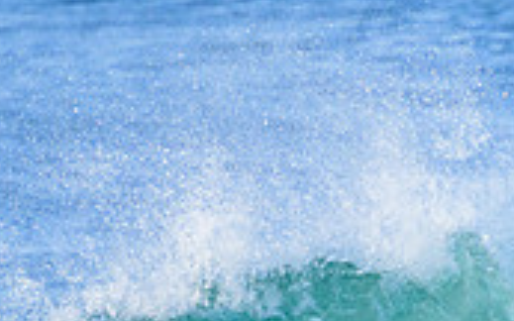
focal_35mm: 2727
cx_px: 481
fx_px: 38188
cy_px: 525
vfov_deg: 0.5
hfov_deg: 0.8
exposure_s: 1/2000
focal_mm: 800
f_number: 11
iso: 2200
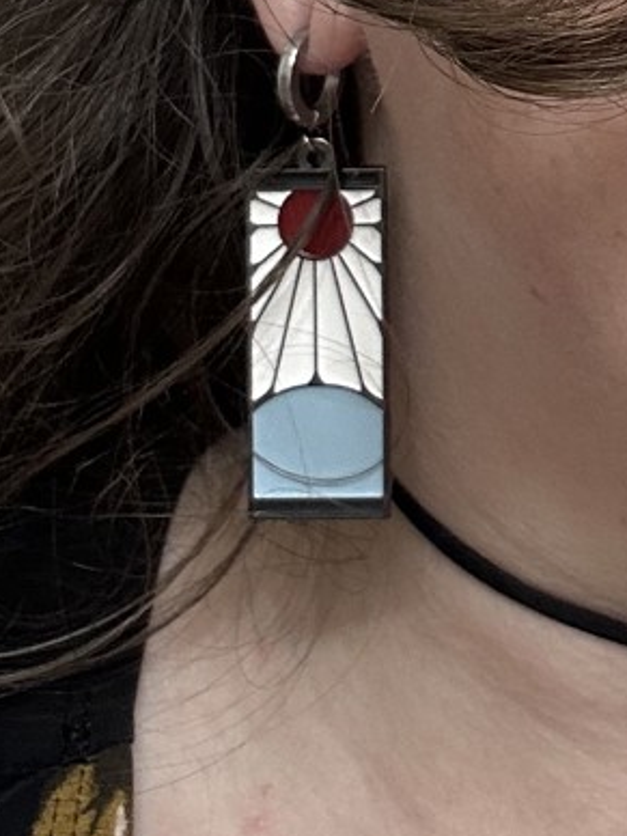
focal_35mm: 103
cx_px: 754
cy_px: -40
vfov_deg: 18.5
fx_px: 2488
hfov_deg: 13.9
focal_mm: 2.69
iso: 50
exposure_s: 1/60
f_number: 1.9
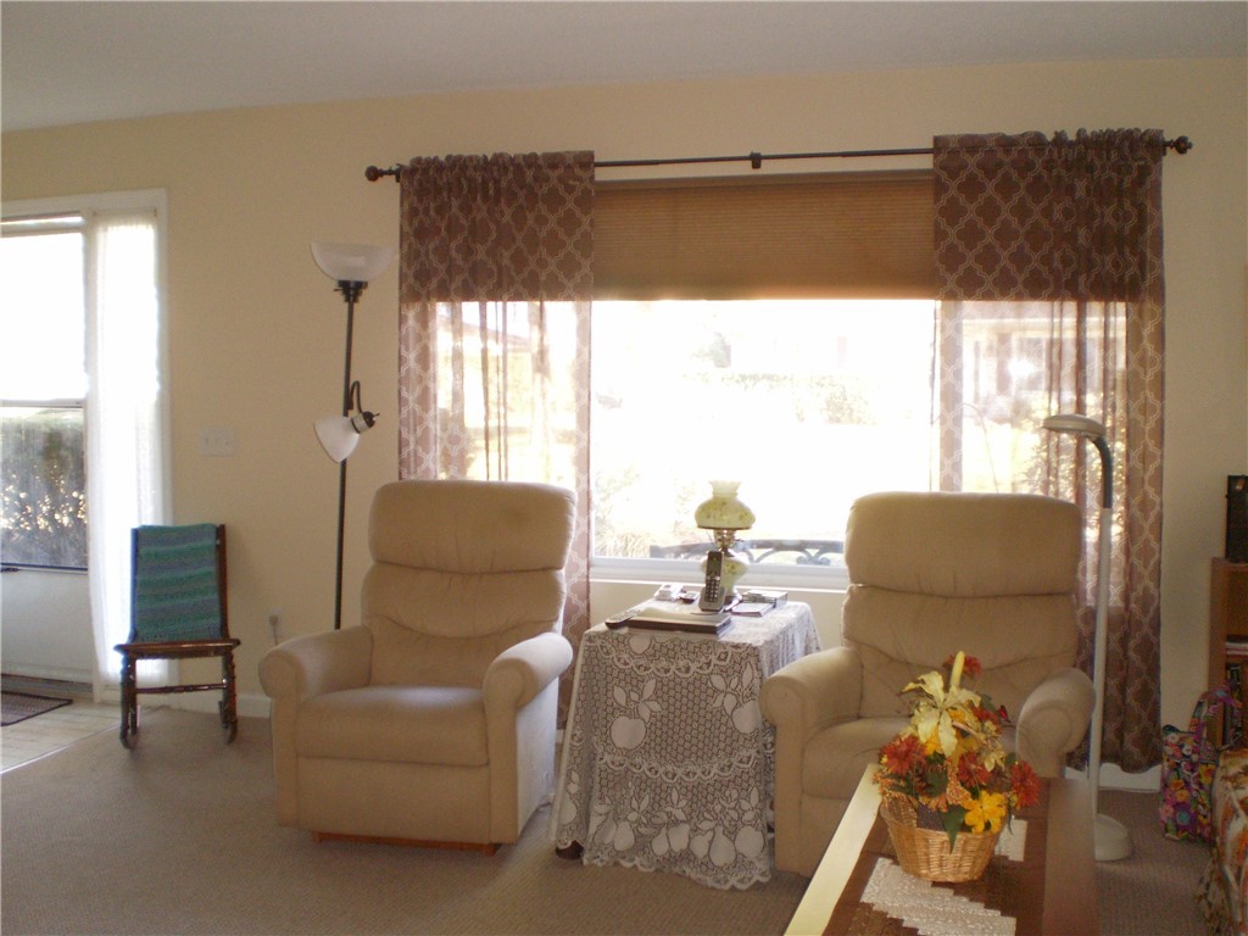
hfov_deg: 51.4
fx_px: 1298
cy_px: 468
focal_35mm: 36
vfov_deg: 39.7
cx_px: 624
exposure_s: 1/30
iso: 250
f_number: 3.1
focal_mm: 6.3
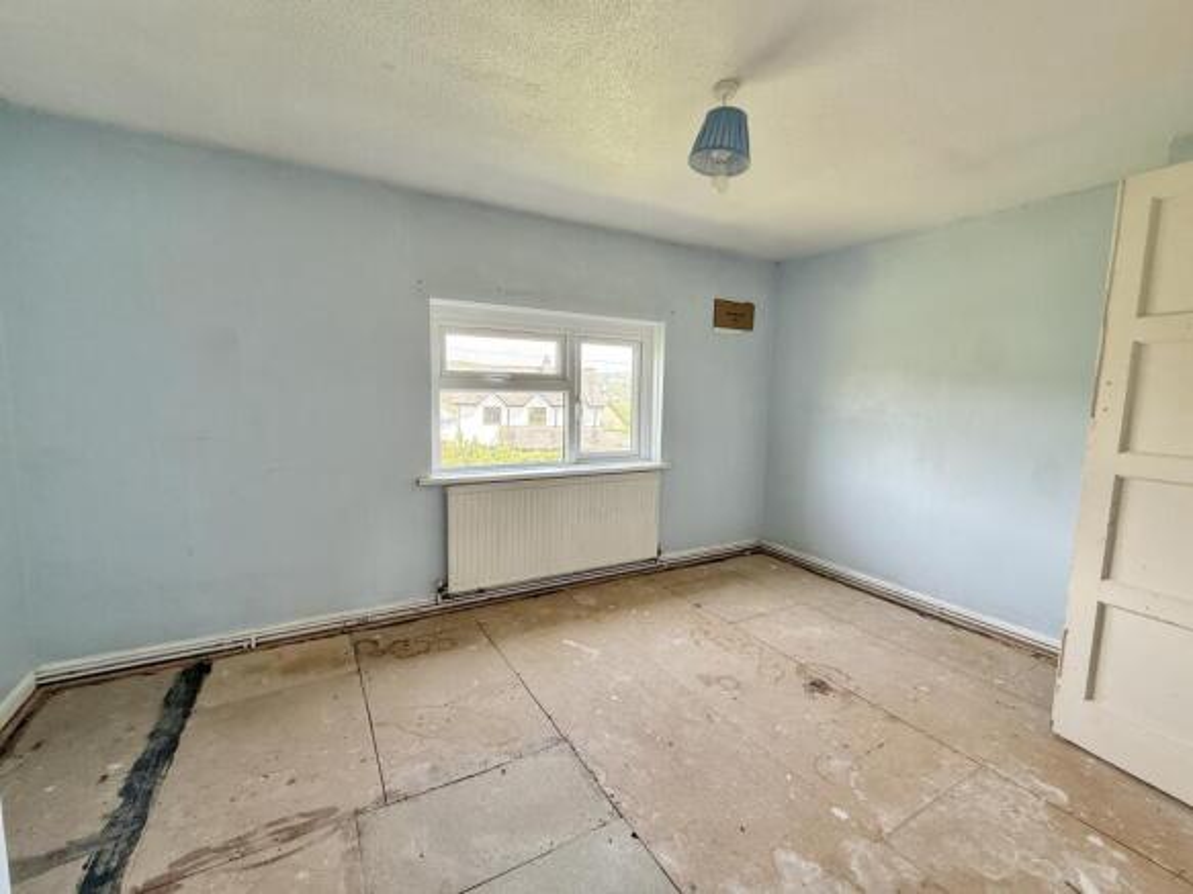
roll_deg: -4.4
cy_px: 447
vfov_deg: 85.7
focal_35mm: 14
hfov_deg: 102.1
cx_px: 596
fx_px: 482
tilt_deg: -6.5
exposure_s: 1/99
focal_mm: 2.22
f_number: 2.2
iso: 100
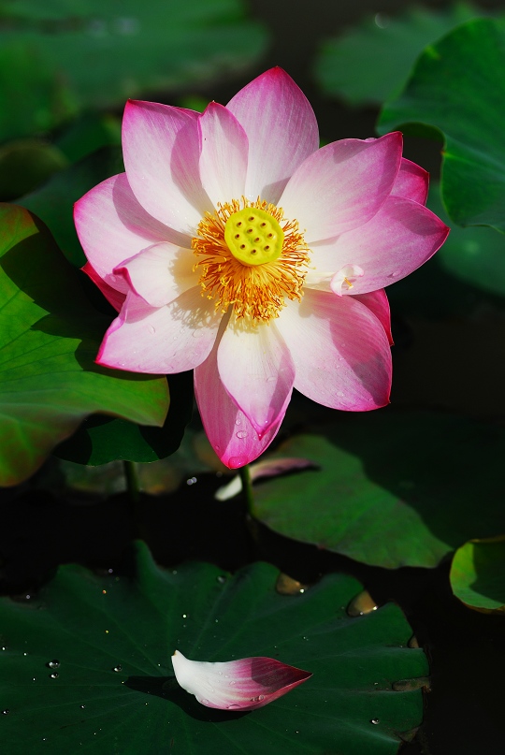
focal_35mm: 135
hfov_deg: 10.2
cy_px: 378
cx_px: 252
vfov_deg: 15.2
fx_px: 2833
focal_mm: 90
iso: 100
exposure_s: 1/2500
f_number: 4.5
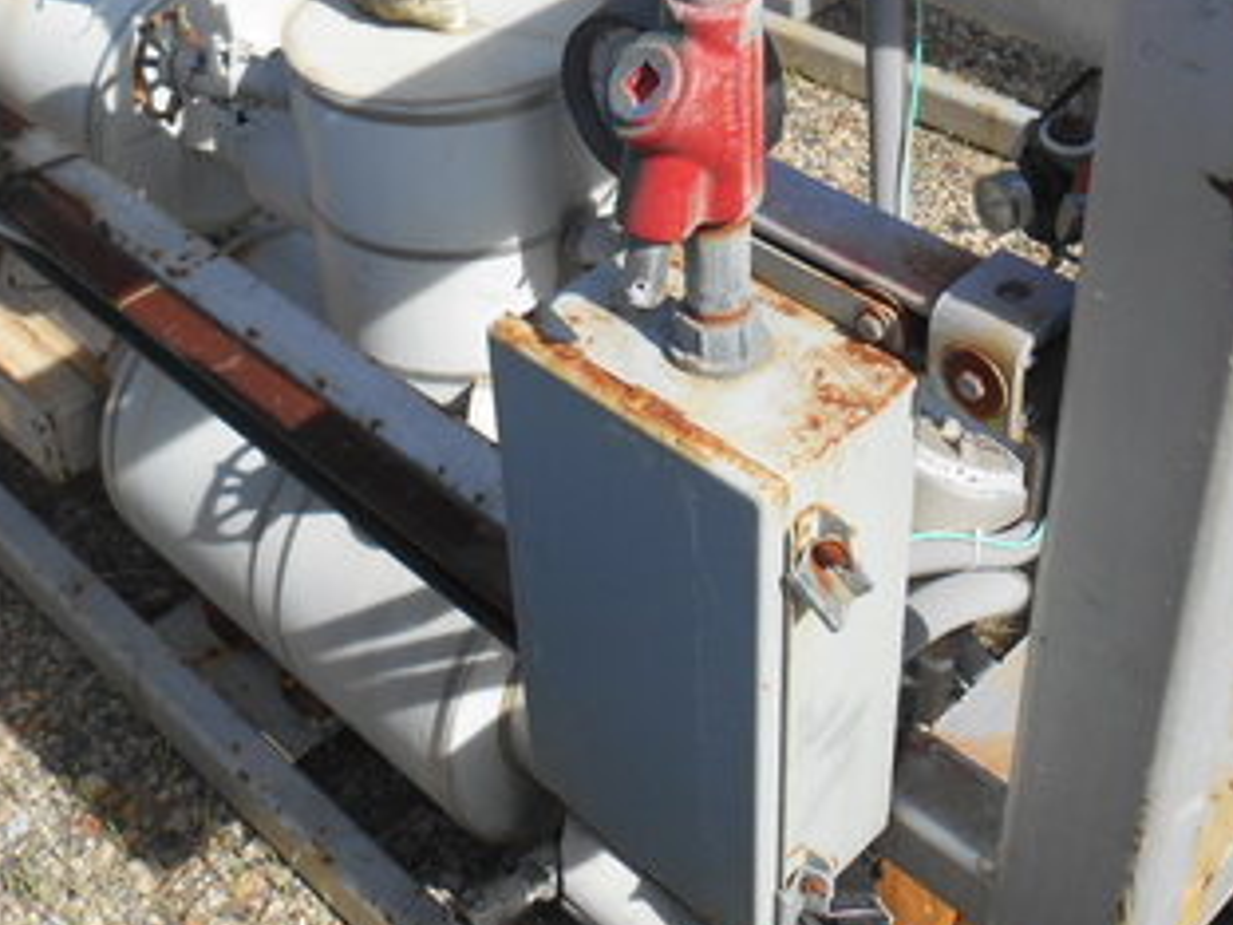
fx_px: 1781
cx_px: 518
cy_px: 198
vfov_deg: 28.5
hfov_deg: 38.1
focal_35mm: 50
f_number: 3.4
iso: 80
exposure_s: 1/500
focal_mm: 4.7
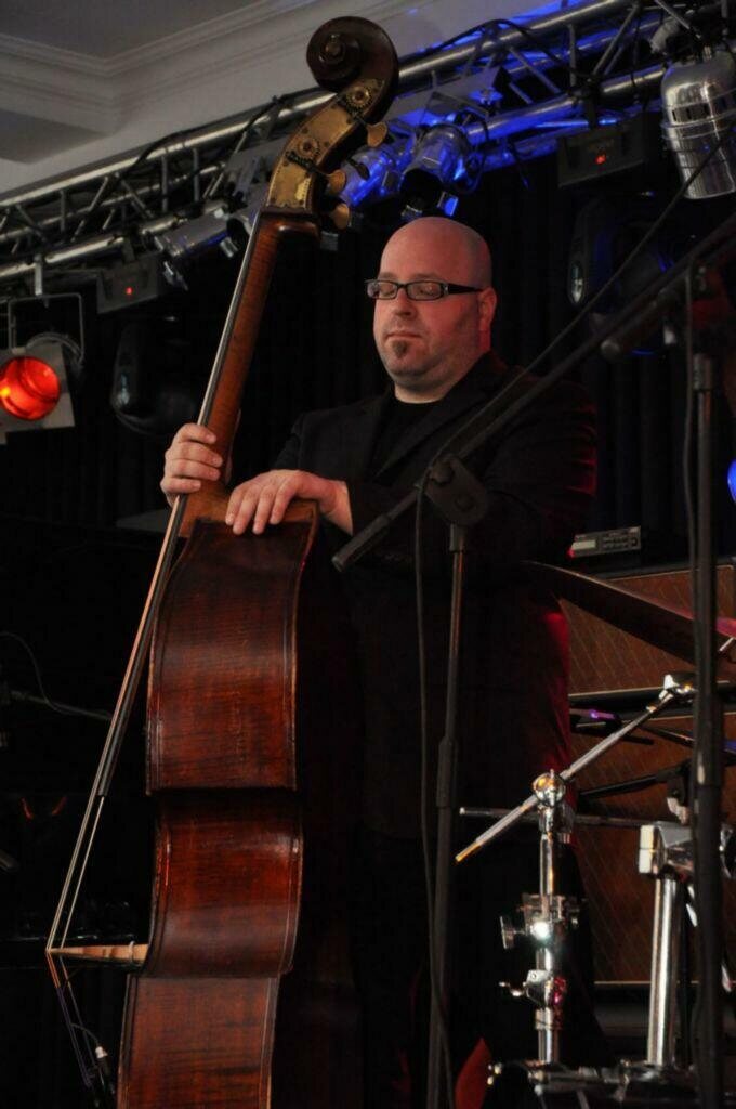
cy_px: 554
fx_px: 3228
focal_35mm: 105
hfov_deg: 13.0
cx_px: 368
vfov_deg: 19.5
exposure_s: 1/125
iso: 2000
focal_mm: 70
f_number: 6.3
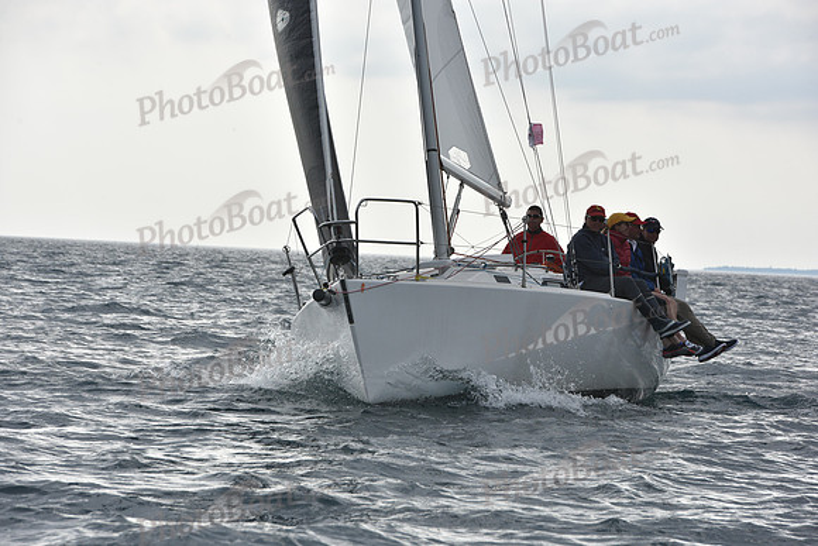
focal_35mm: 200
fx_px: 4545
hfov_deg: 10.3
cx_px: 409
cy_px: 273
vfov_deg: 6.9
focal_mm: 200
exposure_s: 1/800
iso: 400
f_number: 13
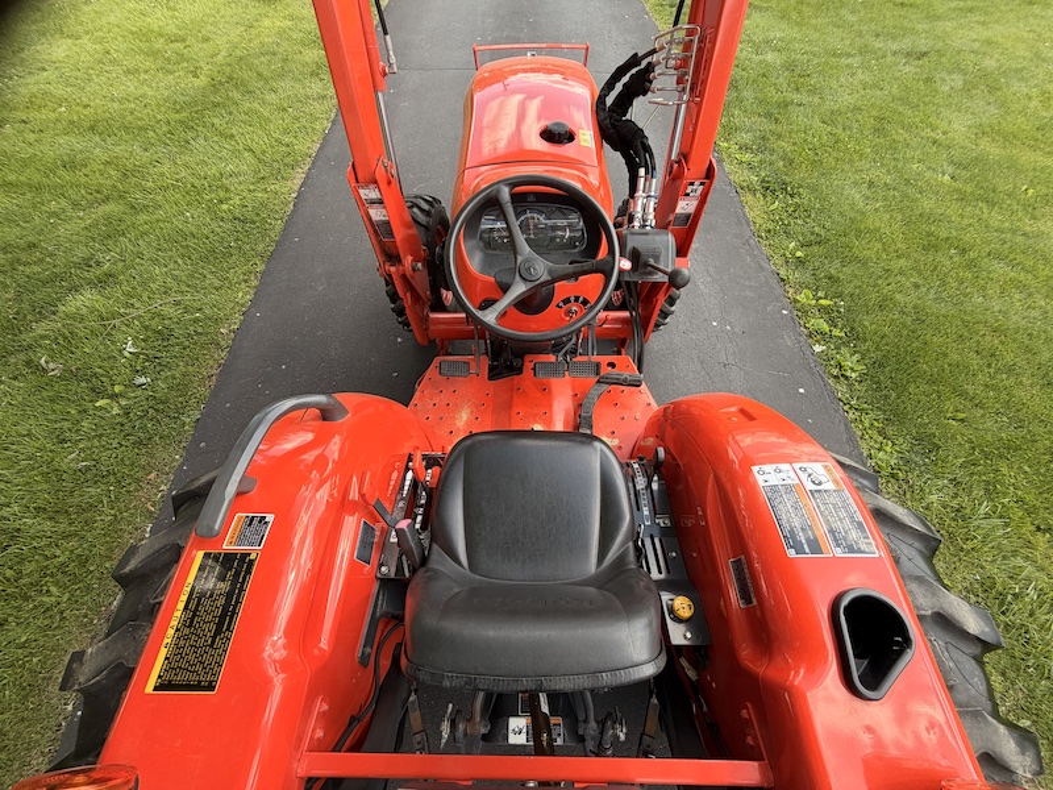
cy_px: 395
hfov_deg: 102.1
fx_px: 426
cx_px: 526
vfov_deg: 85.7
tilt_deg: -60.5
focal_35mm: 14
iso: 40
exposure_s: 1/201
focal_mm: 2.22
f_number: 2.2
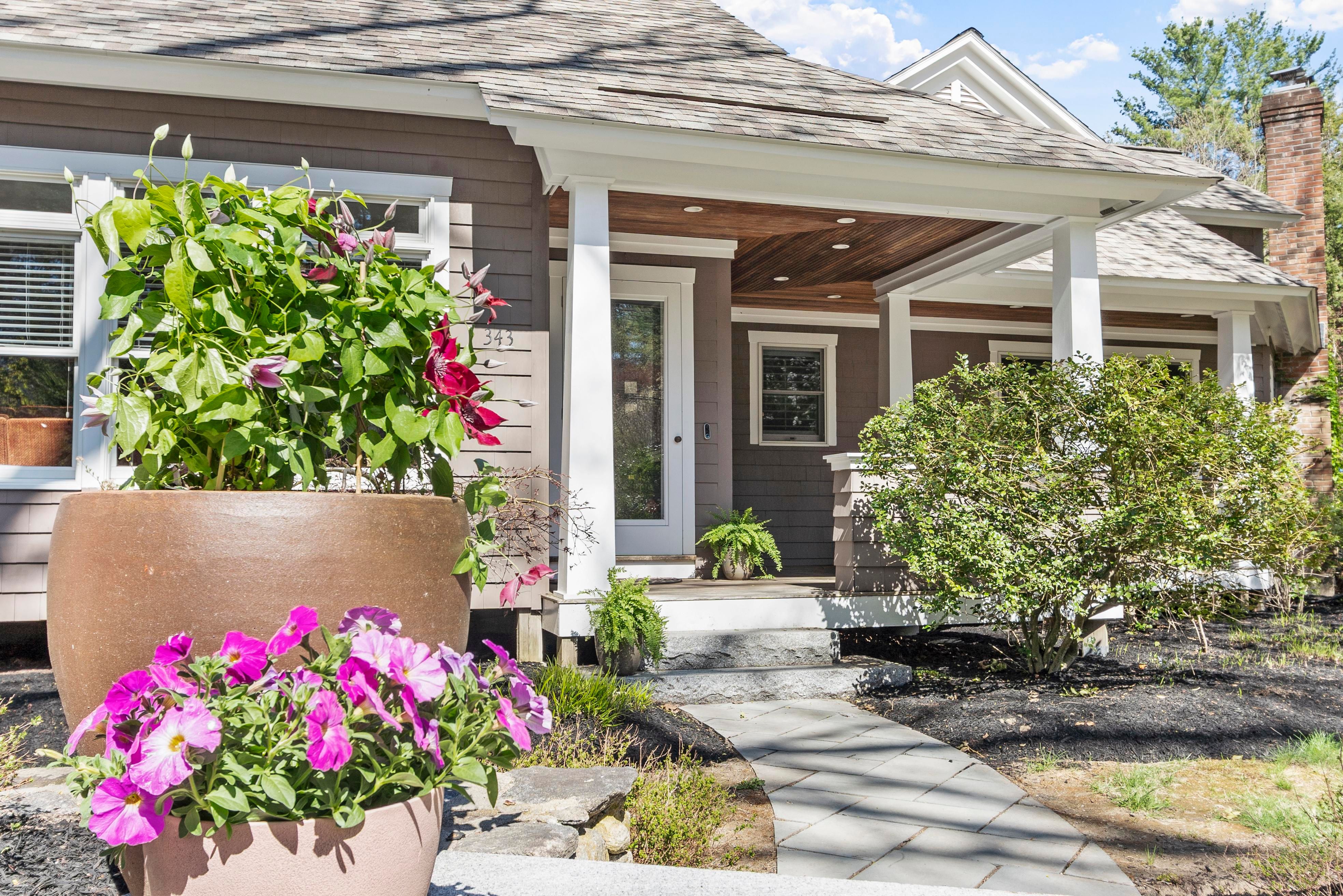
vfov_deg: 43.6
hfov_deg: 61.9
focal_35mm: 30
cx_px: 672
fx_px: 1119
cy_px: 448
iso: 100
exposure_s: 1/125
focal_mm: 20
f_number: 8
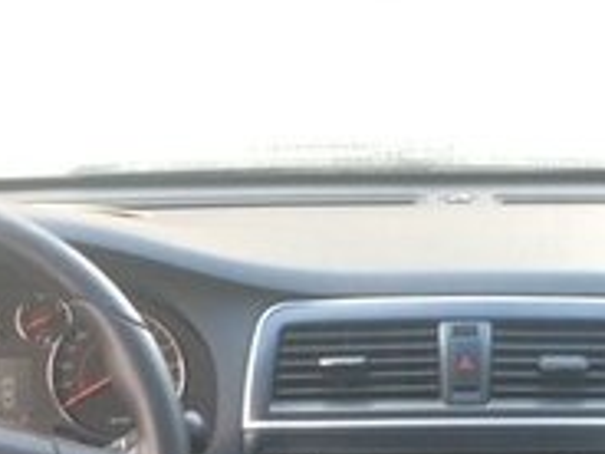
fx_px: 1818
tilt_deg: -22.6
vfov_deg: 13.7
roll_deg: -1.3
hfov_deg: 18.7
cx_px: 487
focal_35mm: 104
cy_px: 581
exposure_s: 1/33
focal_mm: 4.15
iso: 64
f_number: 2.2
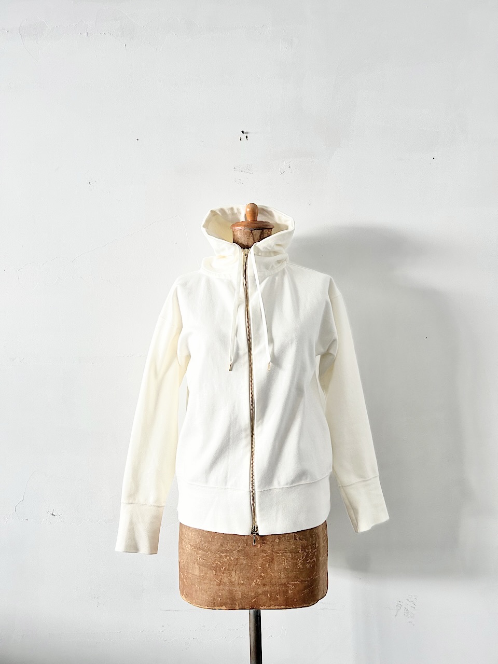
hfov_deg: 53.1
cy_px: 332
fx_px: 499
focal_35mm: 26
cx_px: 249
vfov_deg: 67.3
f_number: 1.5
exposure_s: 1/121
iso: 125
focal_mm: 5.7
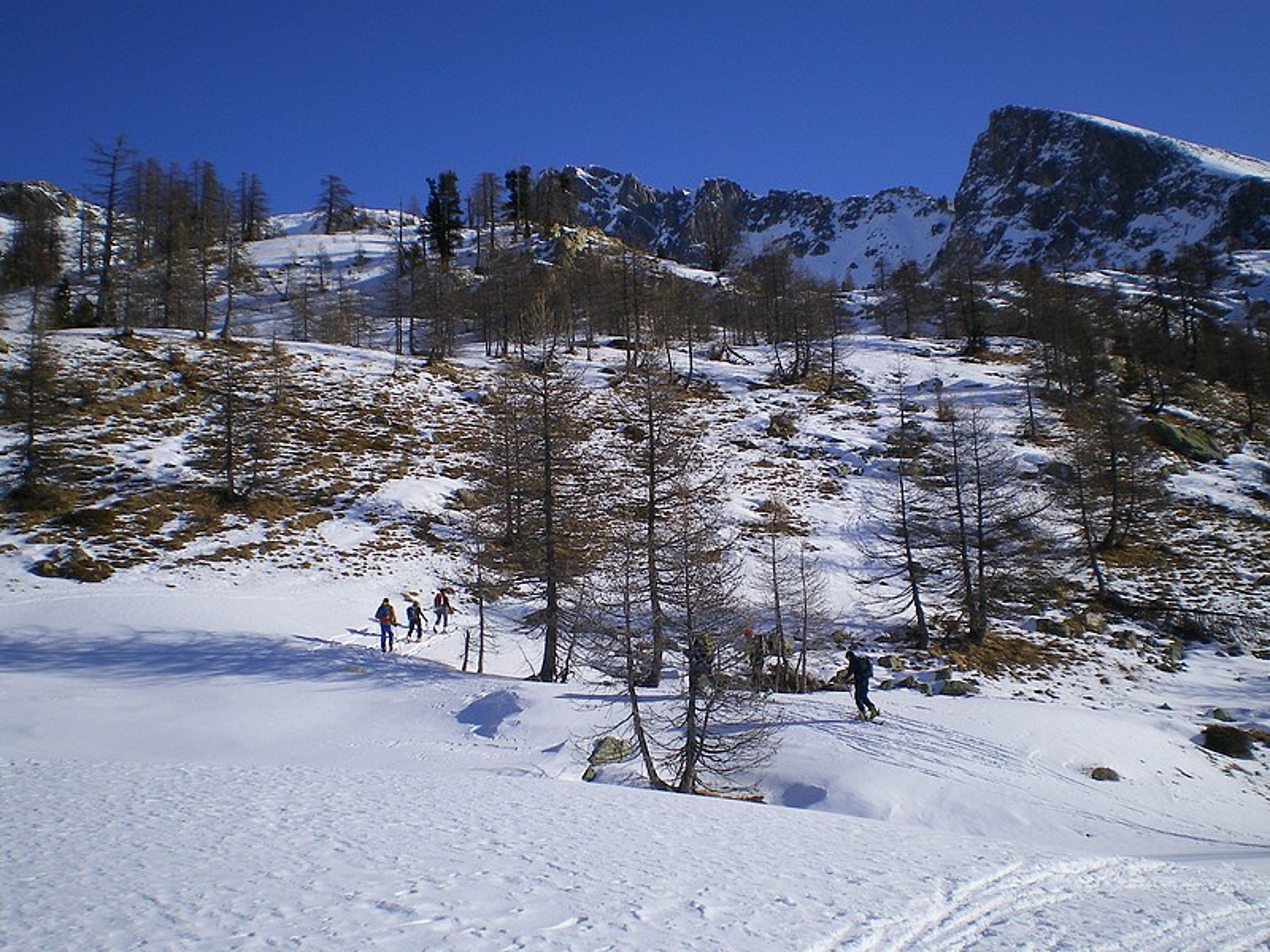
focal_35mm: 38
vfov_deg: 37.7
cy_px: 476
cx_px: 635
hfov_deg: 49.0
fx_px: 1394
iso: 64
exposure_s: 1/500
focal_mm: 6.3
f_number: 4.6
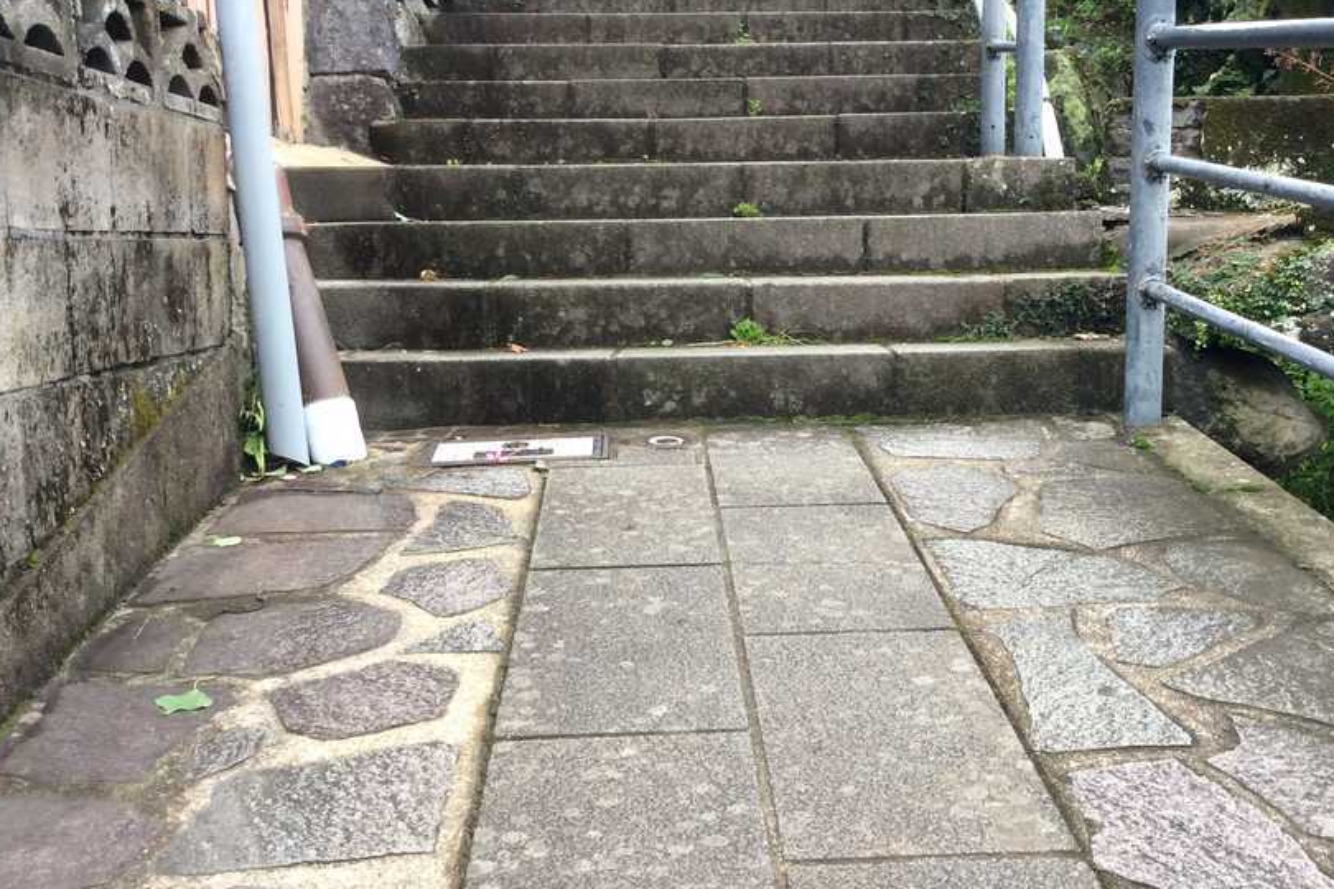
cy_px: 465
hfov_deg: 46.3
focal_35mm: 42
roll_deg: +1.8
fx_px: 1556
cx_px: 749
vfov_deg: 31.9
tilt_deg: -6.9
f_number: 2.4
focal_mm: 3.3
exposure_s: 1/60
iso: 32
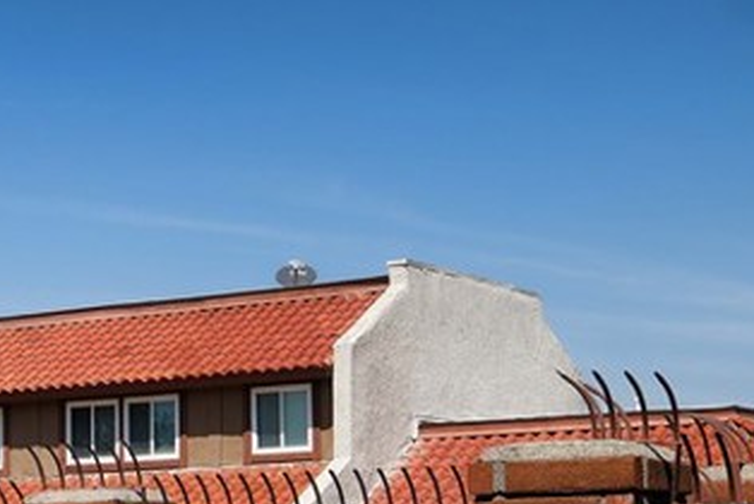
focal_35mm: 101
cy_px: 448
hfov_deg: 18.6
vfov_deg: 13.5
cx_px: -257
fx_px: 2117
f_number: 5.6
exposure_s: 1/950
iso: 160
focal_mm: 20.9
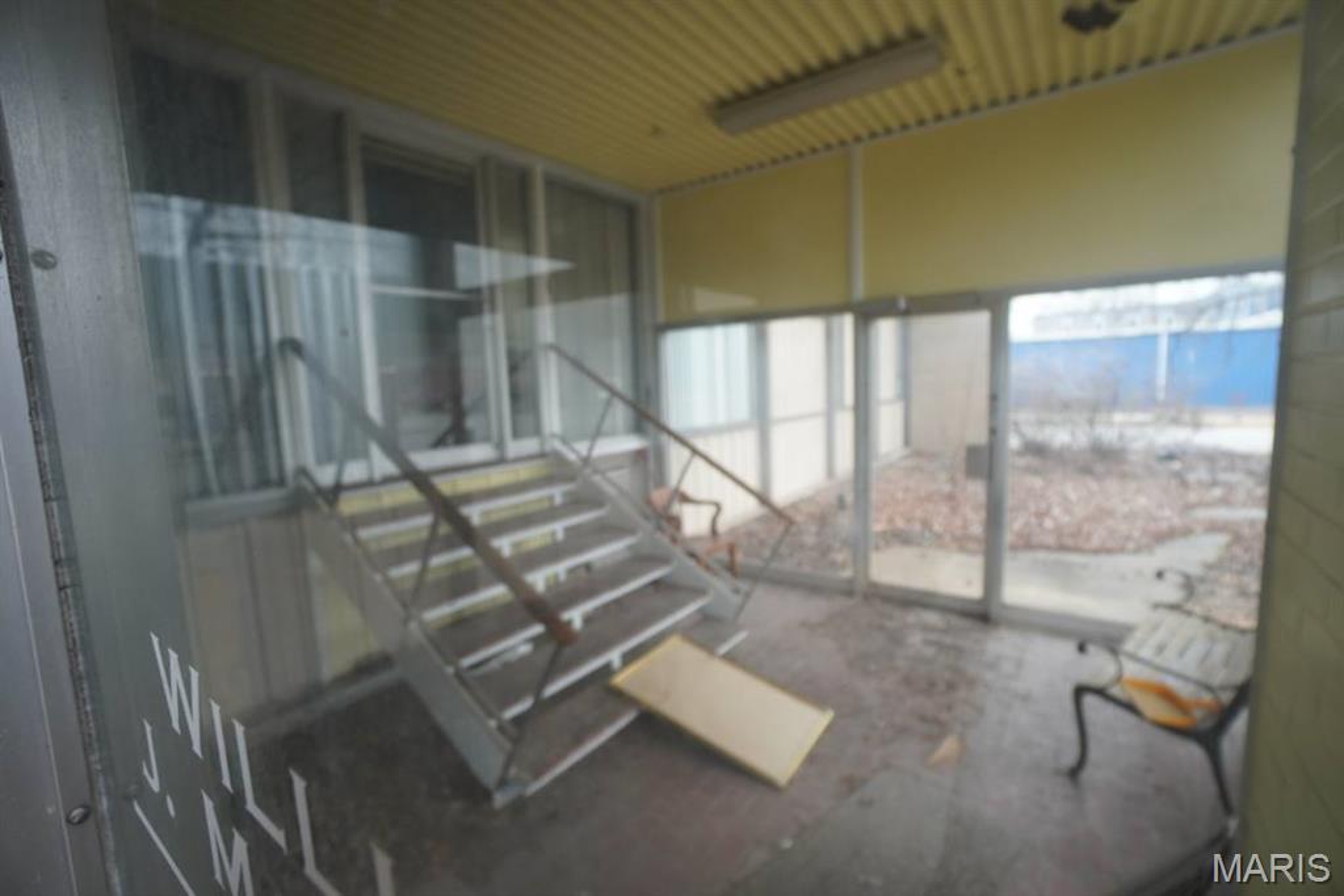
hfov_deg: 100.4
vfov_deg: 77.3
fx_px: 560
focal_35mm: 15
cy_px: 448
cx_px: 672
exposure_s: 1/60
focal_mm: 10
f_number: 4
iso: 200
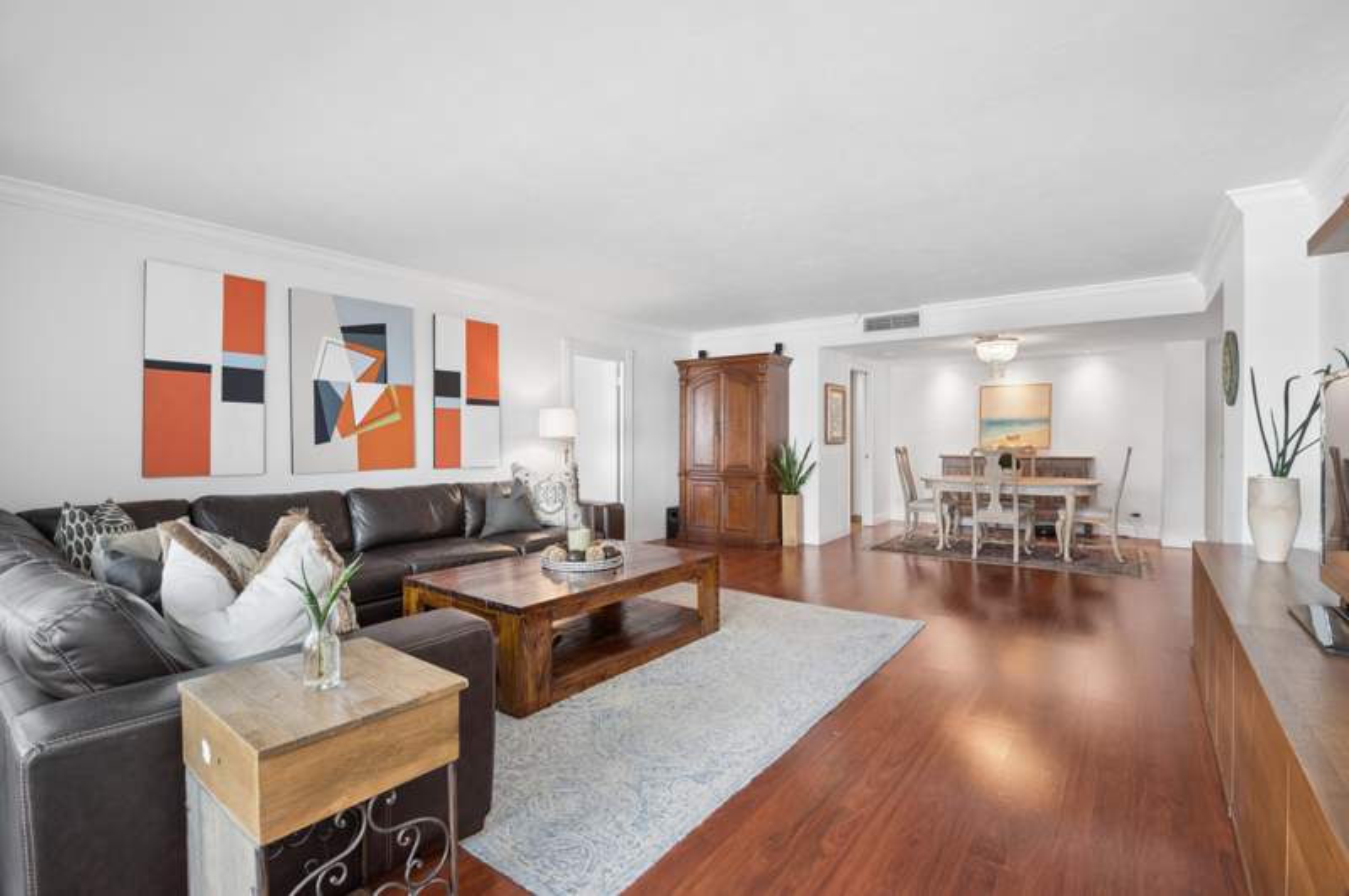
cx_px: 674
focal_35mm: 16
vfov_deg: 73.6
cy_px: 448
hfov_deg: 96.8
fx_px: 599
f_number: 8
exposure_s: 1/5
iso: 250
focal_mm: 16
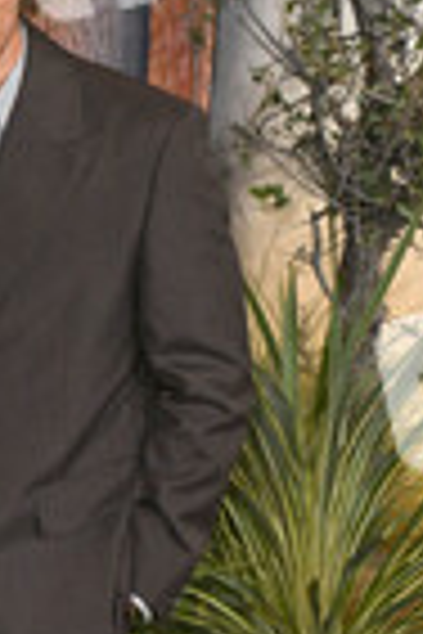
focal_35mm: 125
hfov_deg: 10.7
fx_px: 2203
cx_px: -162
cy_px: 589
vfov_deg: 16.2
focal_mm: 44
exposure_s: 1/250
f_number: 7.1
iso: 1000
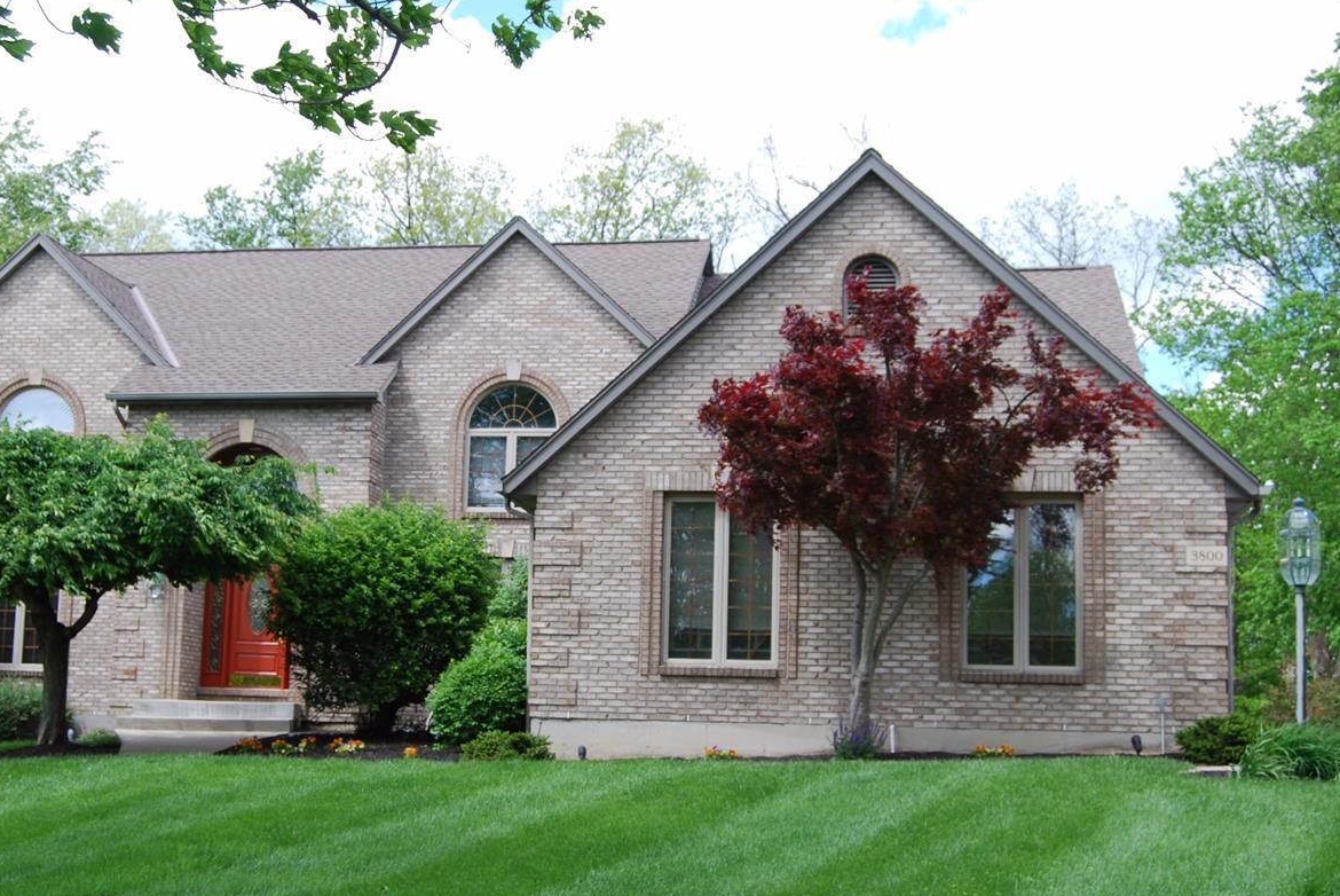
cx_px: 570
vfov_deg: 27.0
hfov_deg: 39.5
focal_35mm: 50
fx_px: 1862
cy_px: 522
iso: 100
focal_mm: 26
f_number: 6.3
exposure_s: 1/160
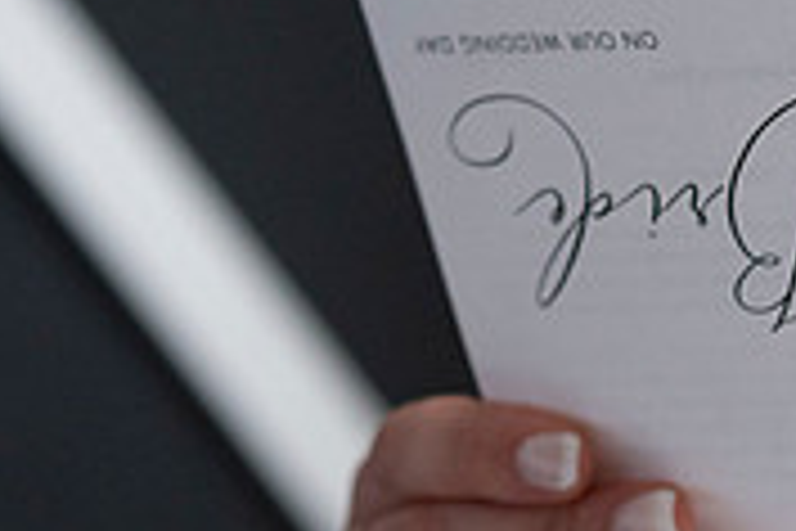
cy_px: 112
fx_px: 6146
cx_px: 1187
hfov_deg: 7.3
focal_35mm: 278
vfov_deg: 4.9
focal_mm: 85
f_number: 4
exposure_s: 1/2000
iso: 4000
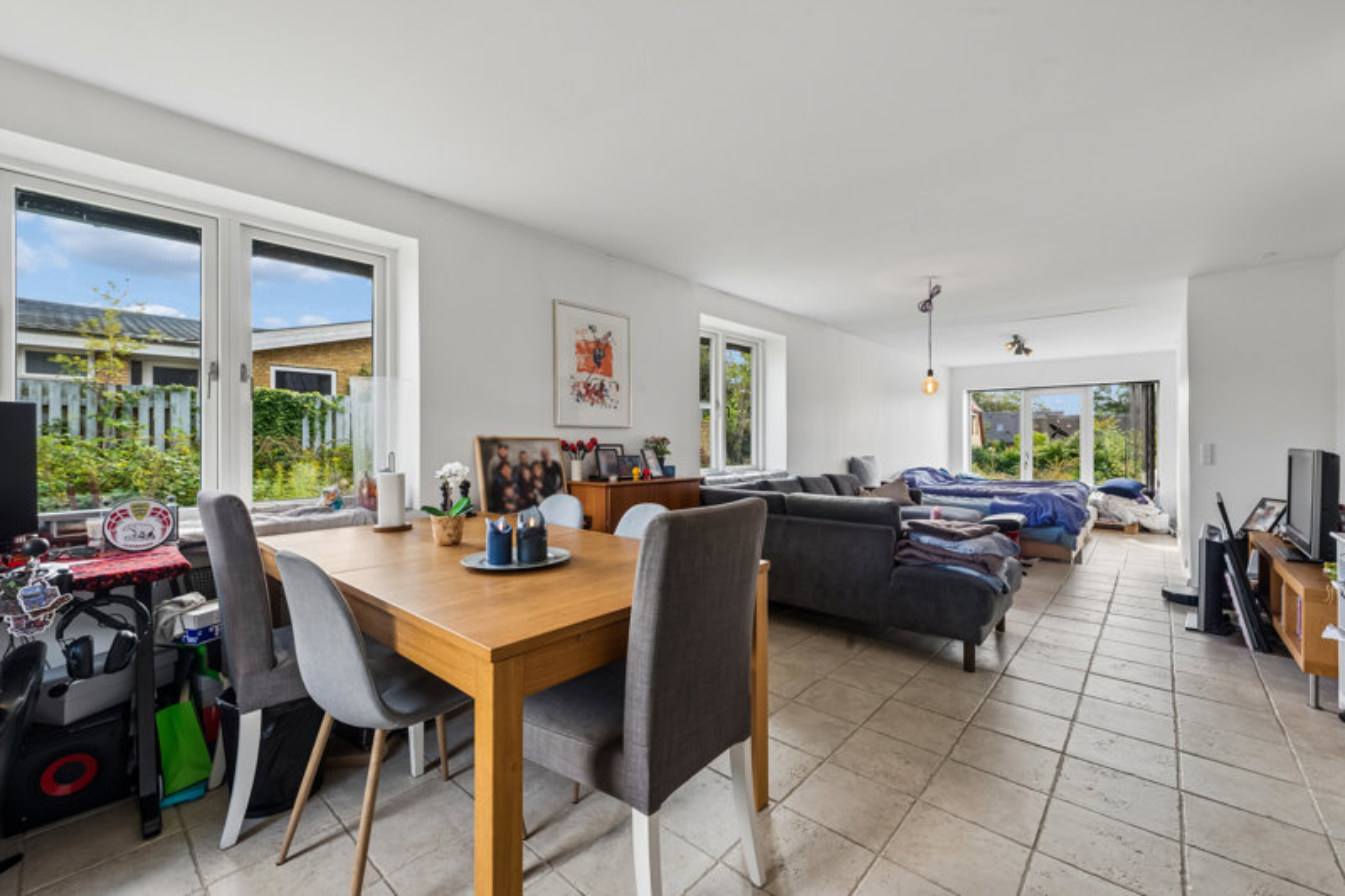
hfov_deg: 100.4
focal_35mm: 15
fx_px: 560
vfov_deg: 77.3
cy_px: 448
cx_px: 672
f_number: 10
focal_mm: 15
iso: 200
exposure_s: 1/10
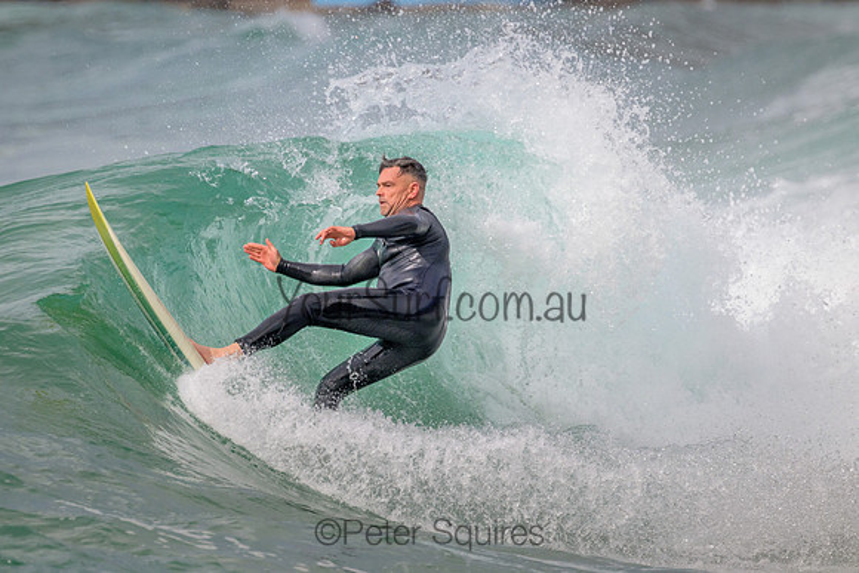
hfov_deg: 2.6
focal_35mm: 800
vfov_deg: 1.7
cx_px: 430
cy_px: 286
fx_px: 19092
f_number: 11
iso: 1250
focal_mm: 800
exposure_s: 1/2000
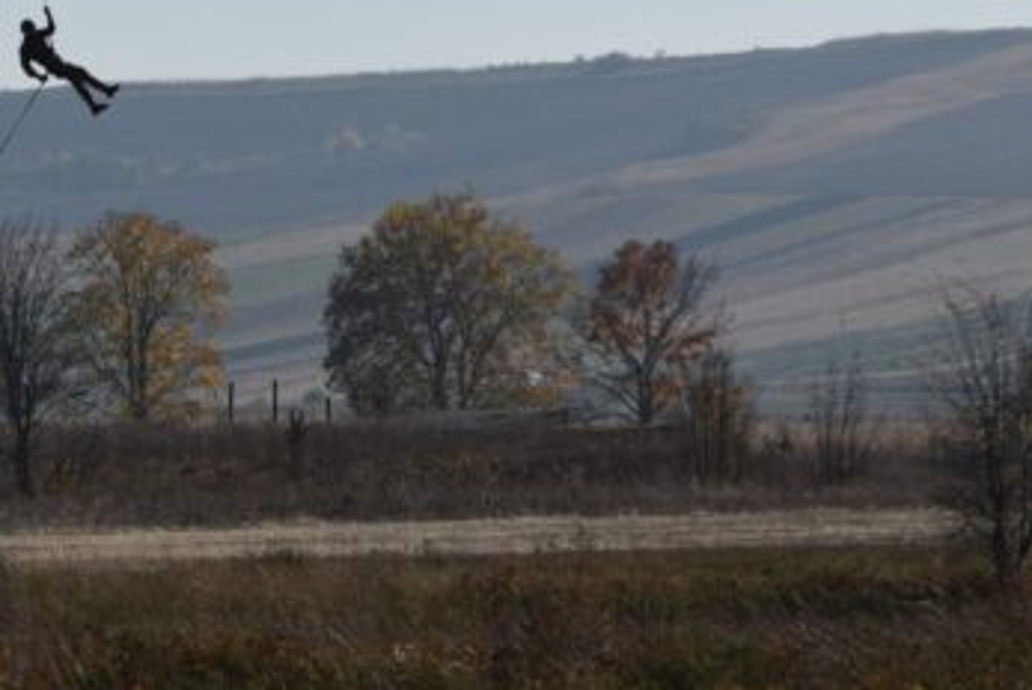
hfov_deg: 6.5
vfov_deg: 4.4
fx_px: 9066
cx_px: 59
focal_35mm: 316
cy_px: 79
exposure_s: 1/500
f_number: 11
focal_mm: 105
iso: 200
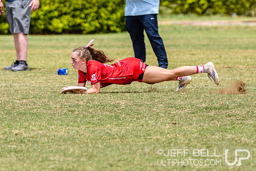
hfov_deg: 3.7
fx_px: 3963
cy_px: 49
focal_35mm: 557
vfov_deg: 2.5
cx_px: 157
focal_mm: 200
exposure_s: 1/1600
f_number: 3.2
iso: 100
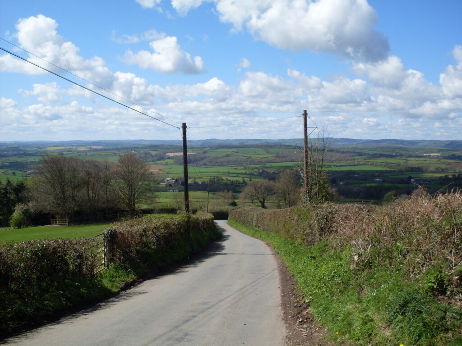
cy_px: 173
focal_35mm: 38
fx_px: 507
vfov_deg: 37.7
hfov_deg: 49.0
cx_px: 231
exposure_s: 1/250
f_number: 8.4
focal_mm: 6.3
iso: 80
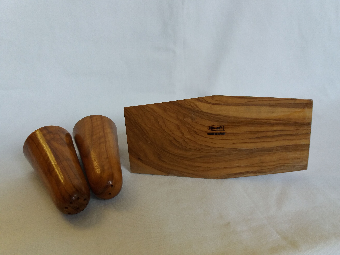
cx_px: 170
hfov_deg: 63.4
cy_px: 128
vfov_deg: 49.7
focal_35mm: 28
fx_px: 275
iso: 100
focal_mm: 3.7
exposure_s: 1/33
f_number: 1.9
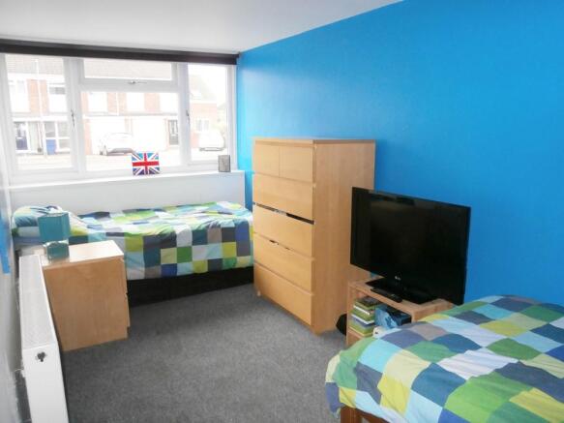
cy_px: 212
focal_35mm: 26
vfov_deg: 53.0
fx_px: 424
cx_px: 282
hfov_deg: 67.3
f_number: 2.8
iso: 200
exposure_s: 1/30
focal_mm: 4.7
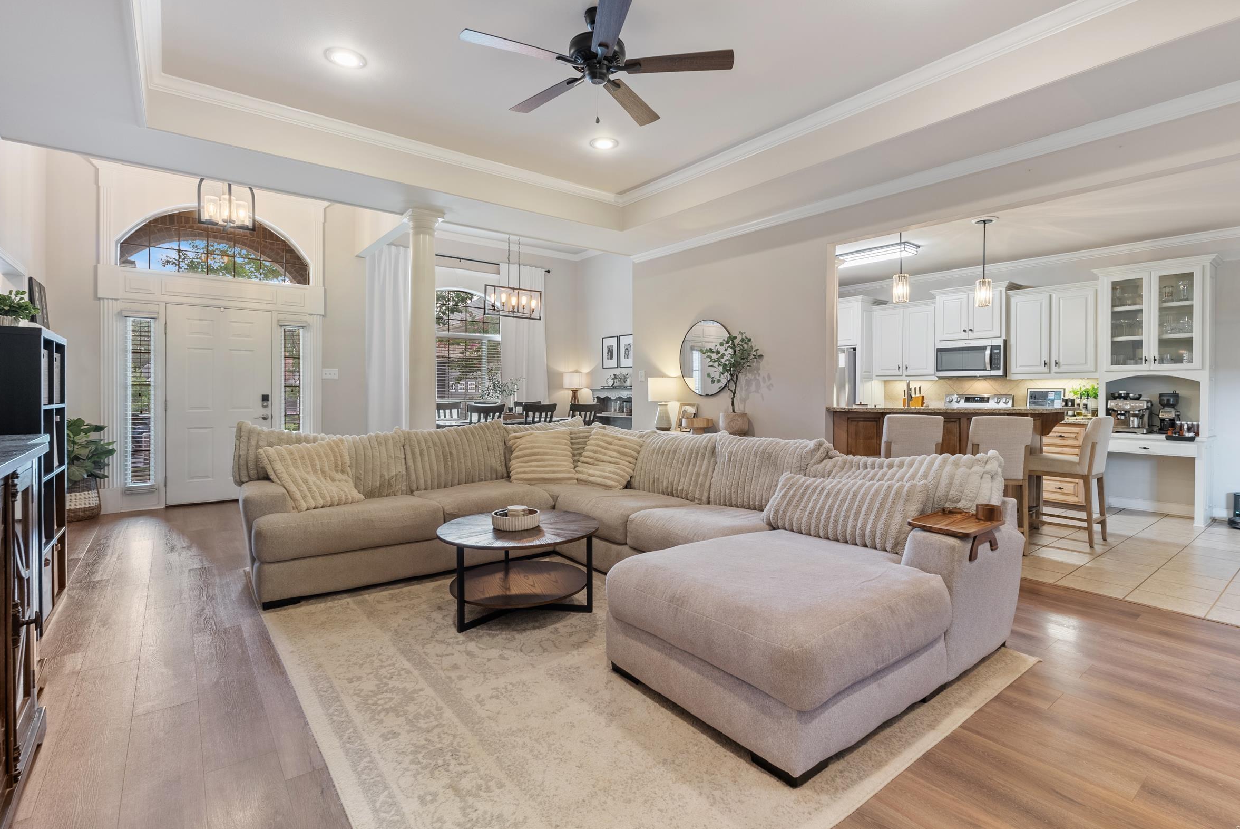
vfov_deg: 70.5
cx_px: 630
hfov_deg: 93.2
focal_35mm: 17
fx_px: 586
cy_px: 396
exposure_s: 1.3
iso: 250
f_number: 9
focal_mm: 16
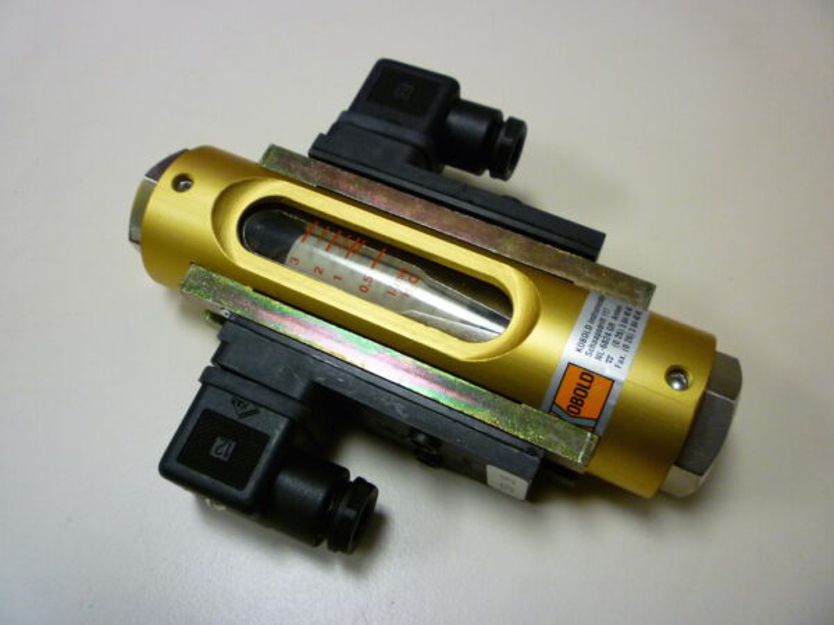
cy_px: 312
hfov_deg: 61.7
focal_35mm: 29
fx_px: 699
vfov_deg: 48.2
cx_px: 417
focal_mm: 5.2
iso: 400
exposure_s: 1/30
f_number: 3.3
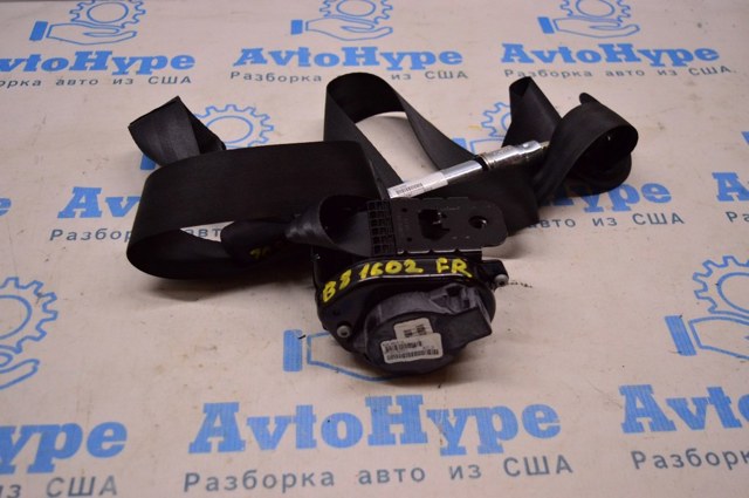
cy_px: 249
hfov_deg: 46.5
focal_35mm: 42
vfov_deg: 31.8
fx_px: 873
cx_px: 374
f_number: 4.2
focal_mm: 28
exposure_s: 1/400
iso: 1600
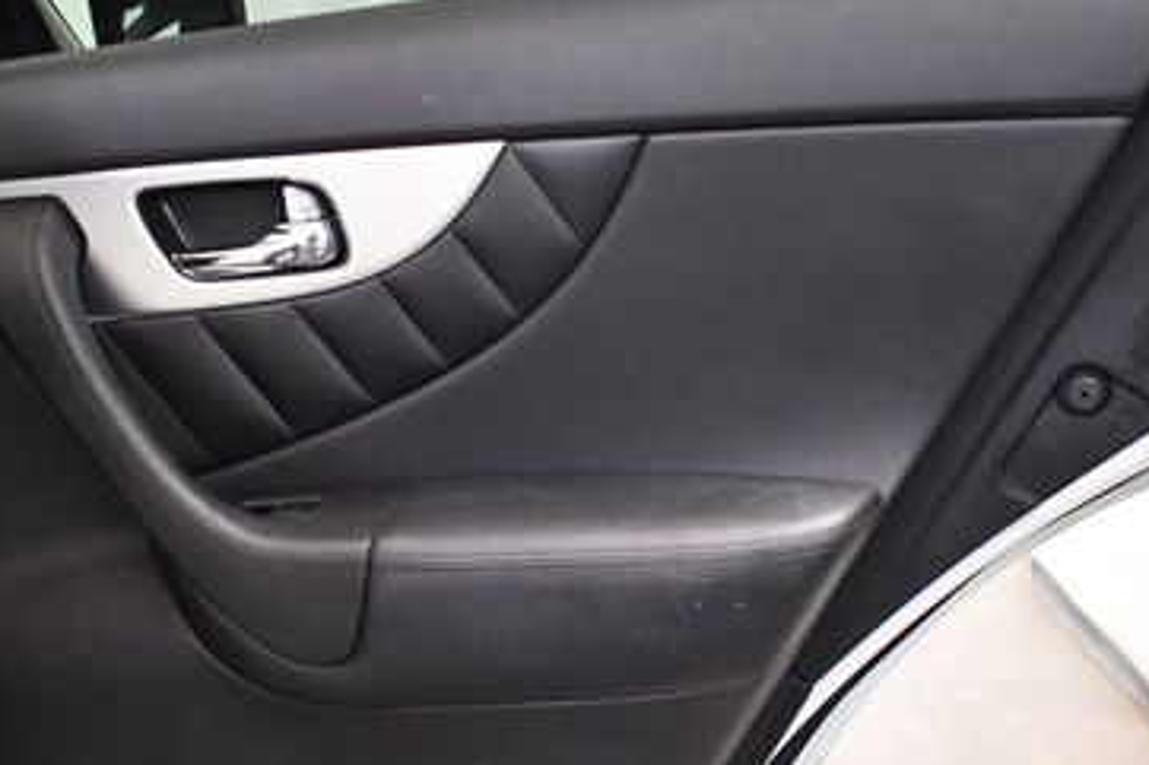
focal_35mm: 53
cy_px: 467
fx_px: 1691
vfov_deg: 25.4
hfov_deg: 37.4
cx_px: 473
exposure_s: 1/80
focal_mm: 20
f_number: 3.8
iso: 3200
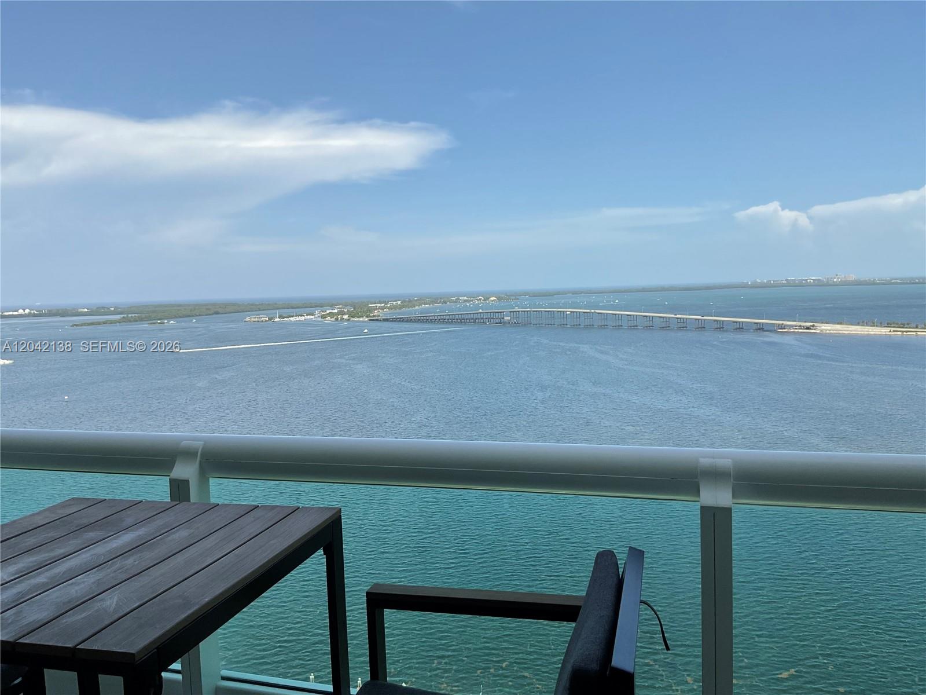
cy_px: 348
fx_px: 776
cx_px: 463
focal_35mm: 29
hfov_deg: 61.7
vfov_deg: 48.2
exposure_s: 1/2058
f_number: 1.8
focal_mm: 3
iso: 16
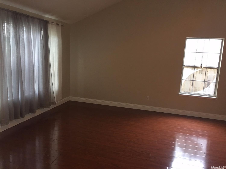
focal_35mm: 29
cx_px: 113
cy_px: 84
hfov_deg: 61.7
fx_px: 189
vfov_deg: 48.2
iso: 125
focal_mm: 4.15
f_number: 2.2
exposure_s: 1/15
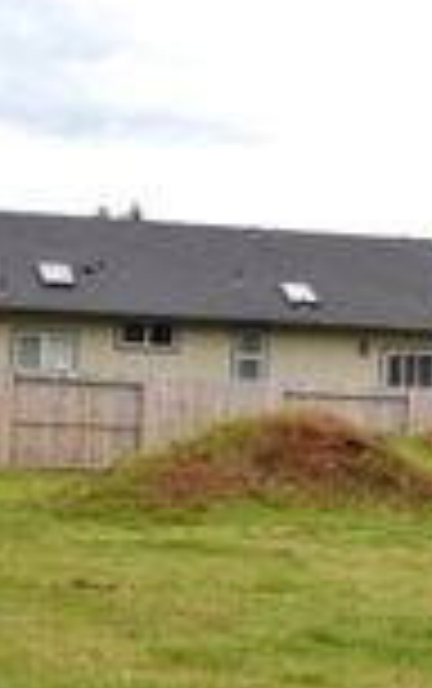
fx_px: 1691
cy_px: 322
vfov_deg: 23.0
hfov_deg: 14.3
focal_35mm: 90
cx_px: 468
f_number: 7.1
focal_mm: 18
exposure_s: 1/200
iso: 100
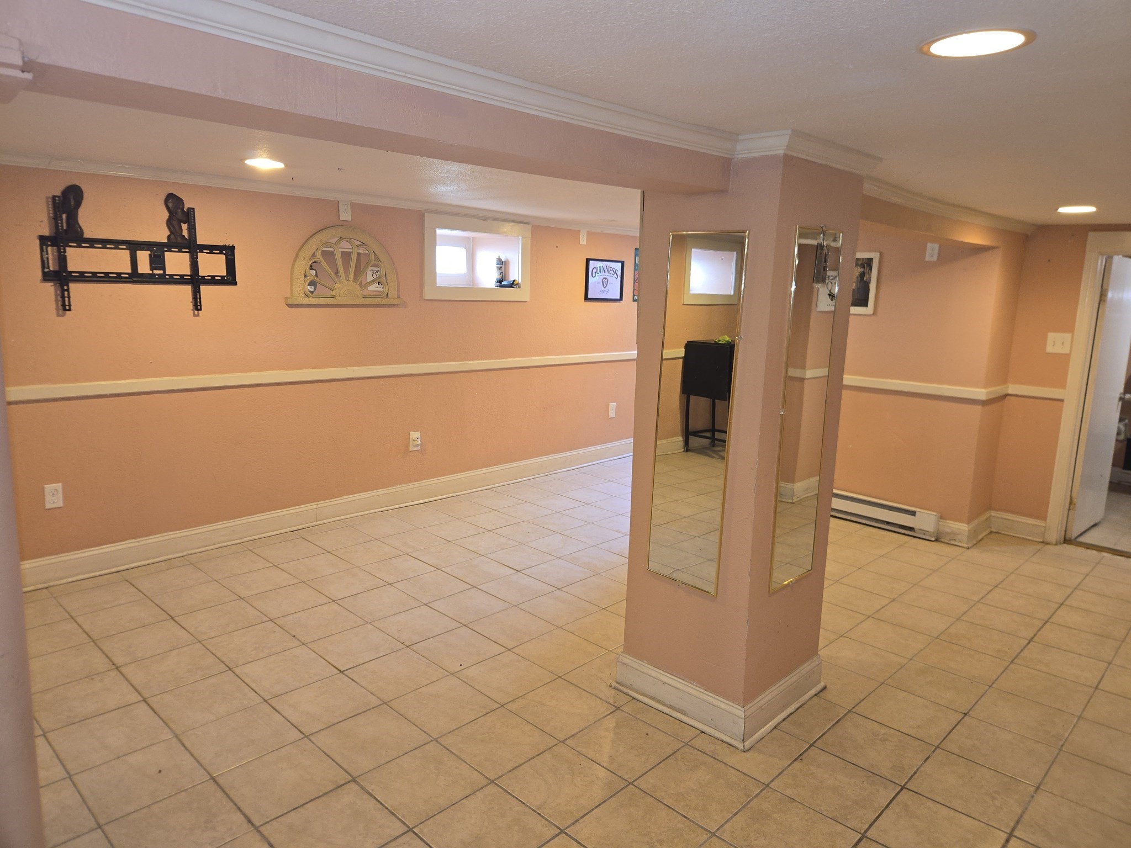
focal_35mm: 23
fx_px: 751
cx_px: 566
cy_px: 424
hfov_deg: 73.9
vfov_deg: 58.9
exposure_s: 1/30
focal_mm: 5.4
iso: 100
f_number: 1.8
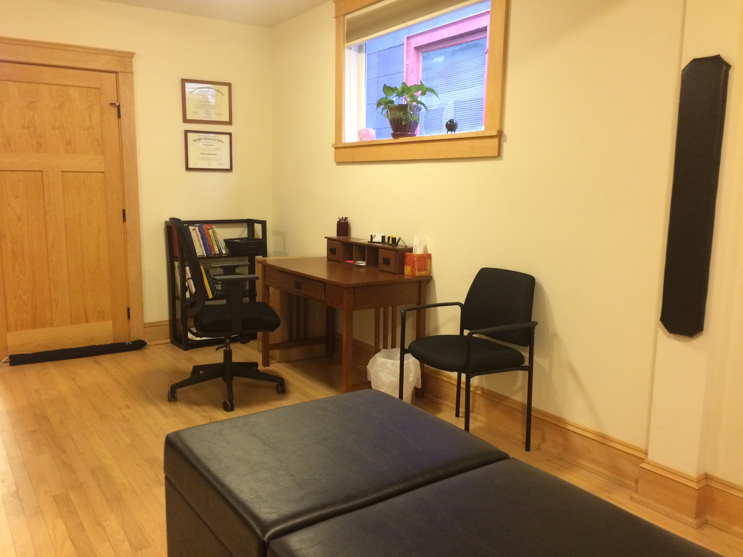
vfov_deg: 48.2
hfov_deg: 61.7
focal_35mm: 29
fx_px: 622
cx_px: 372
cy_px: 278
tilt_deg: -9.9
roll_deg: +0.0
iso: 250
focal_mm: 4.15
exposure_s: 1/15
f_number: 2.2
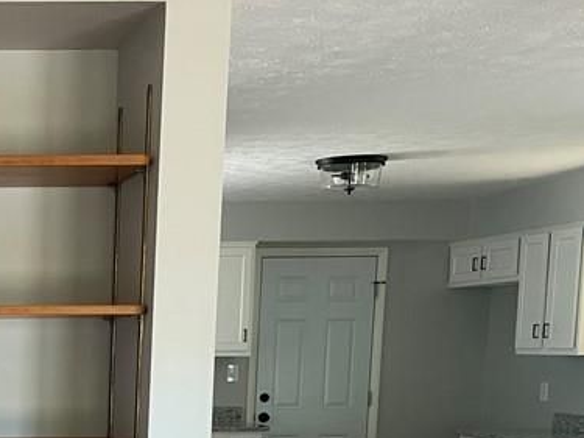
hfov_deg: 24.7
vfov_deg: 19.3
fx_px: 1197
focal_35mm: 71
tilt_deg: -9.0
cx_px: -118
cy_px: 546
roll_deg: +0.6
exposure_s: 1/60
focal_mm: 4.2
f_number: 1.6
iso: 100
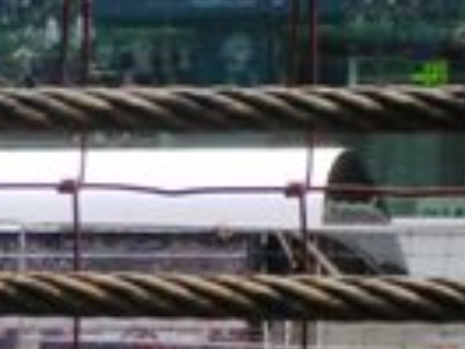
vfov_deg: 3.8
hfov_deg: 5.0
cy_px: 363
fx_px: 5252
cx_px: -275
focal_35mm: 391
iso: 100
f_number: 4.9
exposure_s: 1/263
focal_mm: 17.4
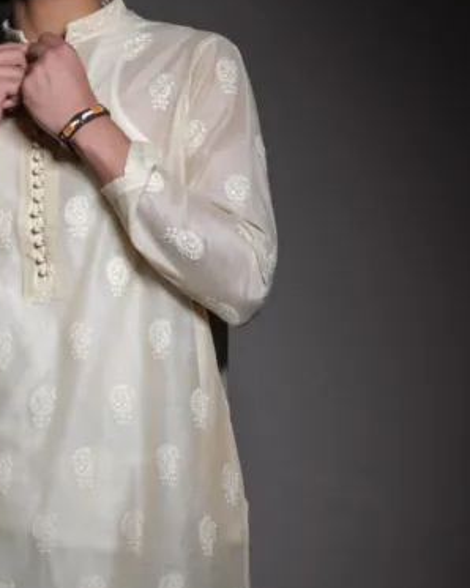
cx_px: 135
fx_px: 2645
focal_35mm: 152
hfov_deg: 10.1
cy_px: 561
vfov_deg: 12.6
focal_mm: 39
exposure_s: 1/250
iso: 200
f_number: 3.6
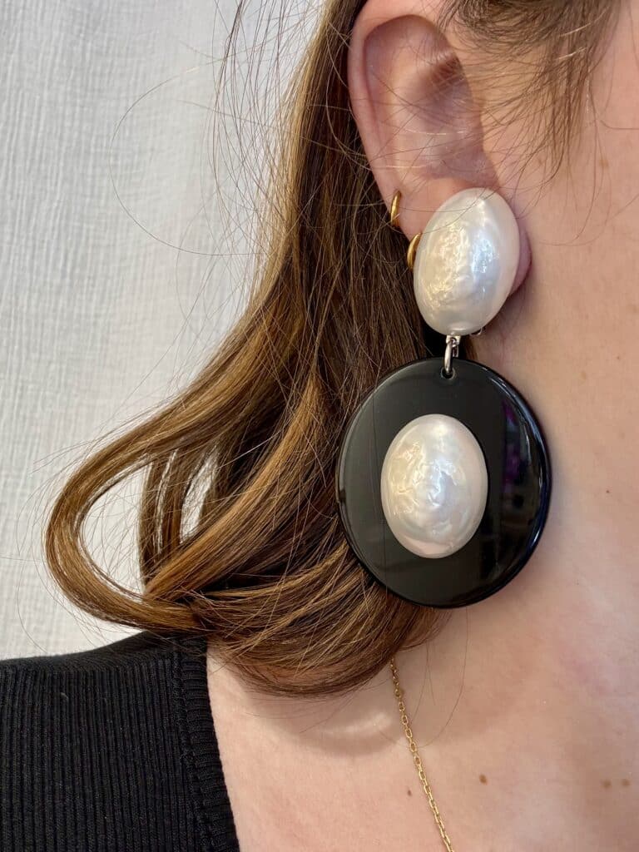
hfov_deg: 46.8
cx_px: 320
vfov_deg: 60.0
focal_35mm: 30
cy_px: 426
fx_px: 738
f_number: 1.9
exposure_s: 1/50
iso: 100
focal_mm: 2.69
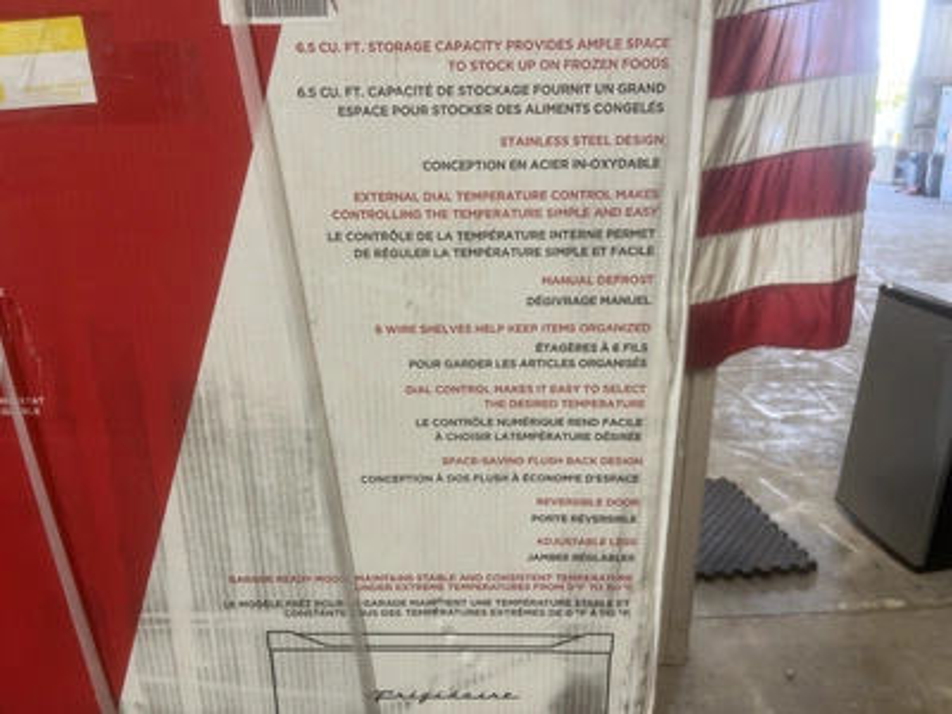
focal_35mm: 26
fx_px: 715
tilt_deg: -18.3
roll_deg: +0.8
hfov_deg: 67.3
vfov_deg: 53.1
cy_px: 357
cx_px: 476
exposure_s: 1/60
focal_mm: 5.1
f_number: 1.6
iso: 64
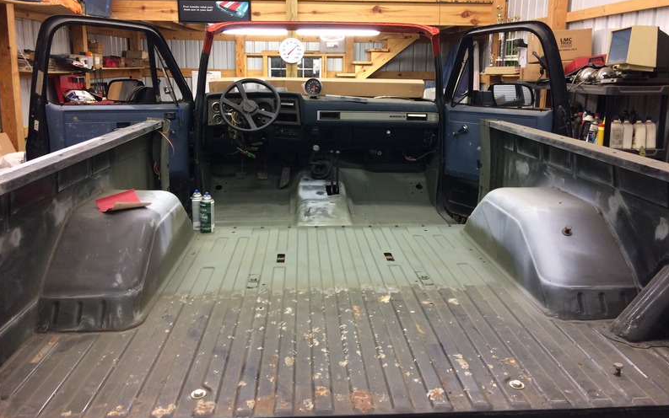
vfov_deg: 40.5
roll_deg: +0.1
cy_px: 176
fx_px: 565
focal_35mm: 31
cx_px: 335
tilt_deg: -13.1
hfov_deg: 61.2
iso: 125
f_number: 2.2
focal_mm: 4.15
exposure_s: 1/30
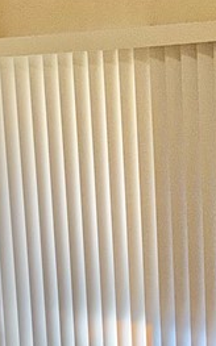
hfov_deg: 13.0
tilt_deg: -9.0
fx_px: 934
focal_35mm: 99
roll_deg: +1.3
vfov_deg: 20.3
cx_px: 220
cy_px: 353
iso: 50
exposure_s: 1/582
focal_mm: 6.76
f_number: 1.78
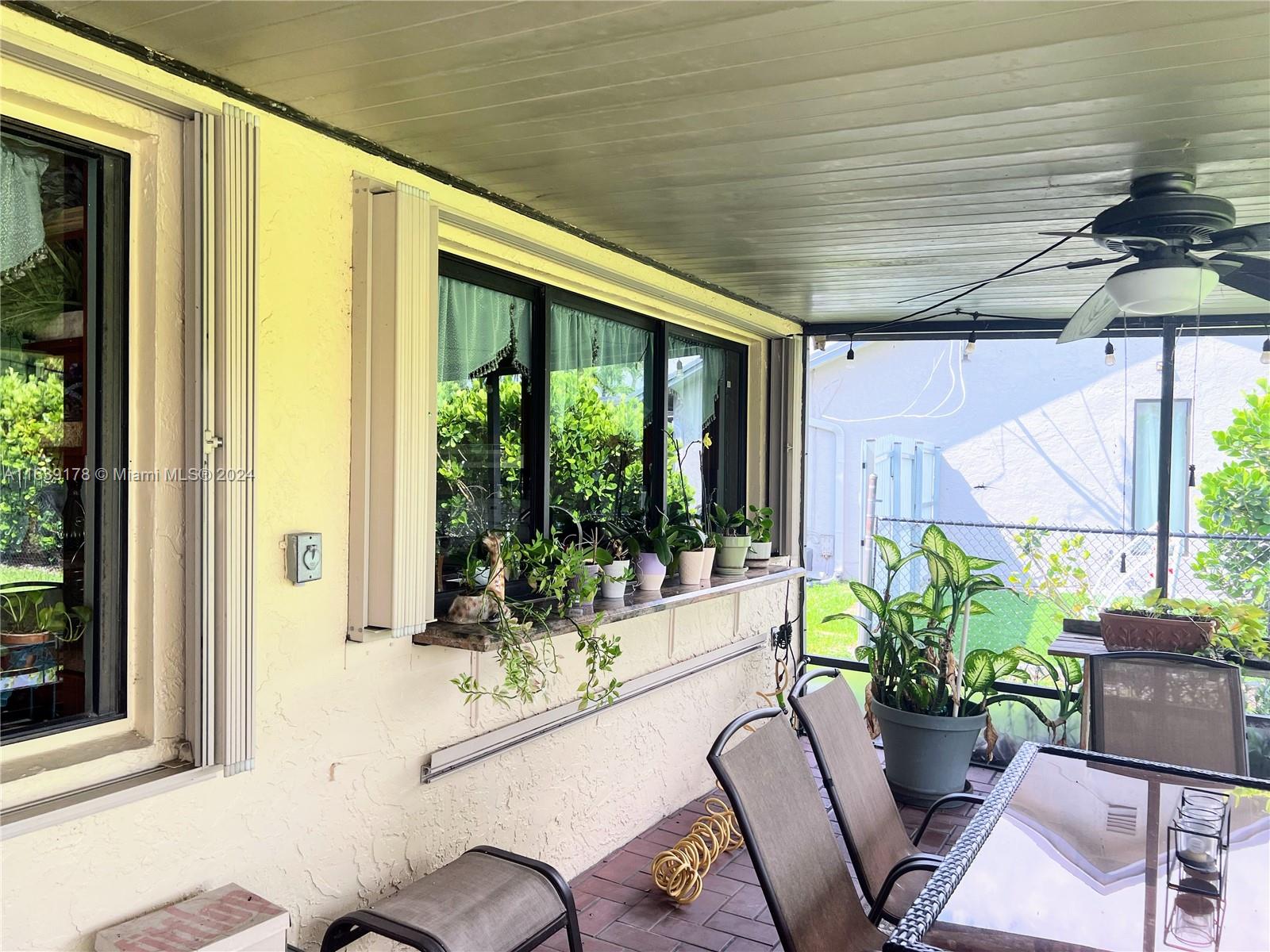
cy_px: 476
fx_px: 954
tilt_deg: -1.1
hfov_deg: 67.3
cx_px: 635
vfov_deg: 53.1
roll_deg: -0.4
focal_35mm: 26
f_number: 1.5
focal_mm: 5.7
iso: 50
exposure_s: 1/239
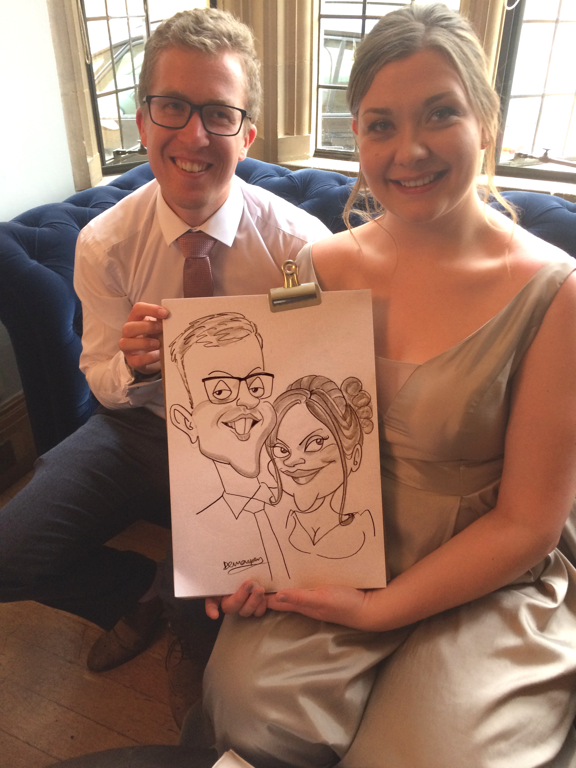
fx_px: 643
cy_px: 384
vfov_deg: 61.7
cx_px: 288
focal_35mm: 29
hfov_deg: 48.2
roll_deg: -0.1
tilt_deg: -30.3
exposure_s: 1/33
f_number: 2.2
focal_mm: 4.15
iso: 160
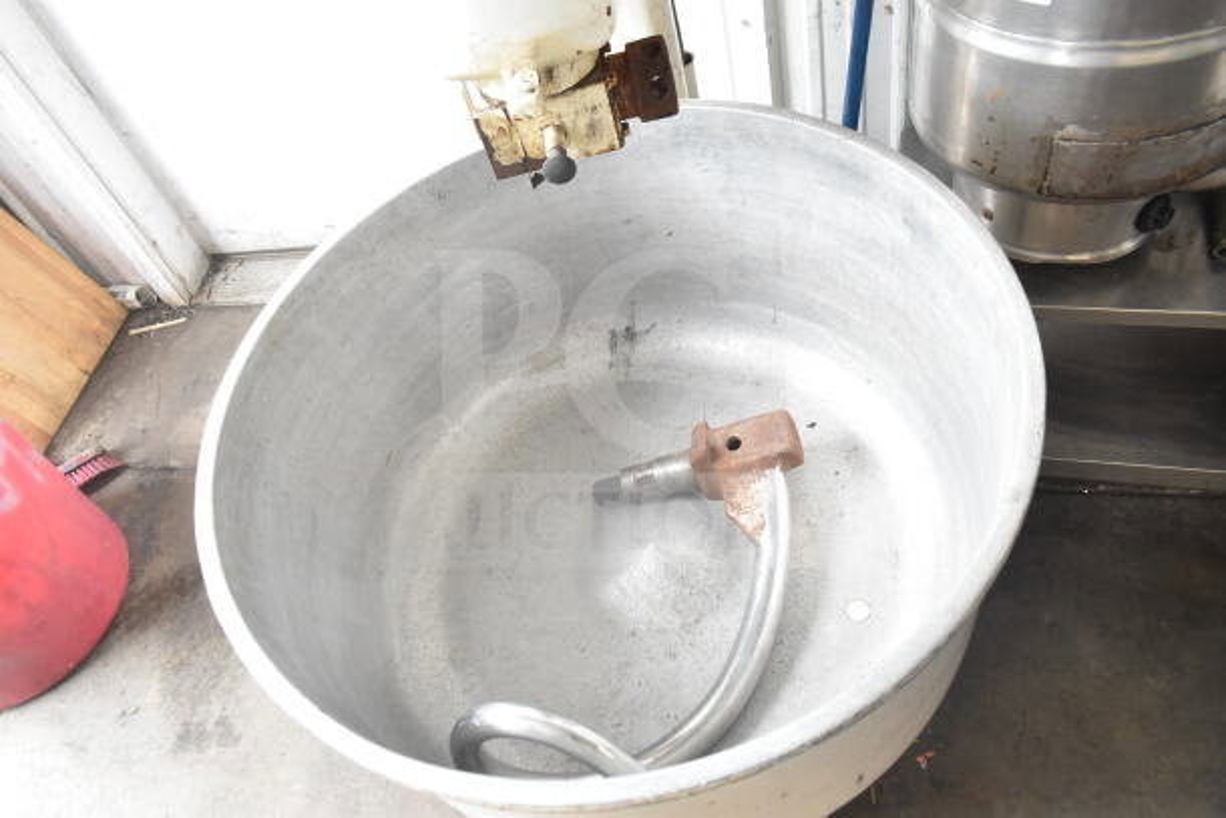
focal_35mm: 27
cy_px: 409
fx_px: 920
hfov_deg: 67.4
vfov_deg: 48.0
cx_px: 613
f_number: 5
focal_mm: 18
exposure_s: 1/100
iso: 1600
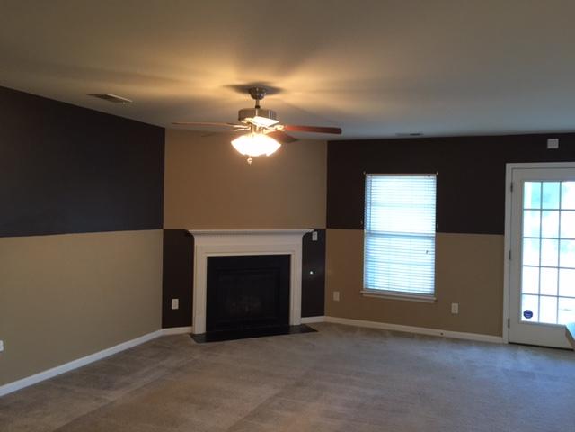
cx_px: 288
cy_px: 216
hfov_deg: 61.7
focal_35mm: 29
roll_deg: -2.2
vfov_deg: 48.2
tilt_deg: +0.5
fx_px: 482
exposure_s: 1/15
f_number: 2.2
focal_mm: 4.15
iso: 100
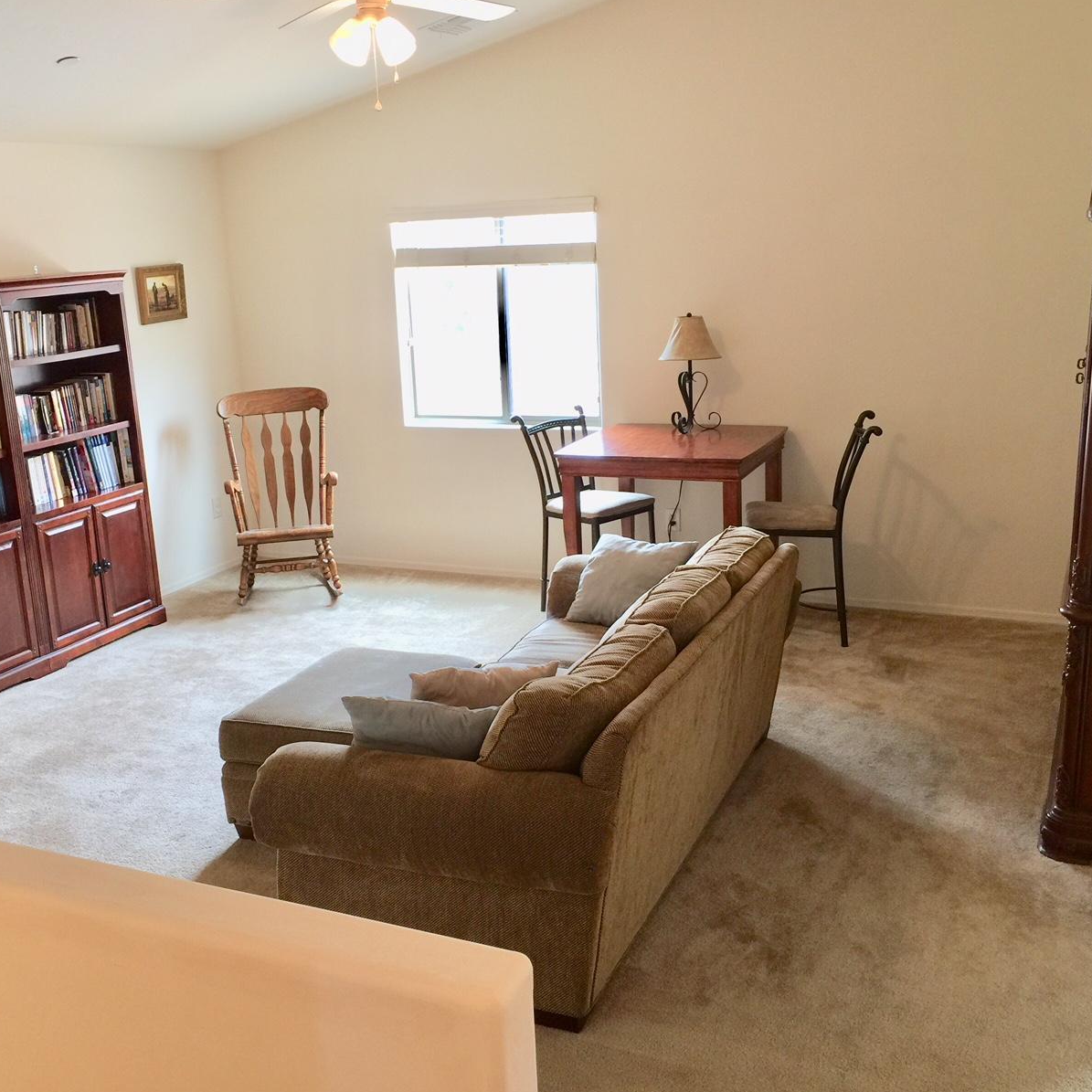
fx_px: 1249
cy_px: 539
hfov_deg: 47.1
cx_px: 470
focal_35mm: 35
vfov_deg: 47.2
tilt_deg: -12.5
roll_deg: +1.8
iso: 32
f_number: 2.2
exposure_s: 1/15
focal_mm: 4.15
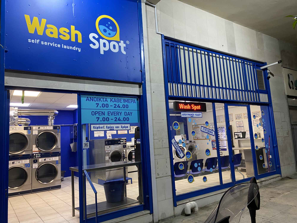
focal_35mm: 26
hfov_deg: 67.3
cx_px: 148
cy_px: 112
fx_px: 223
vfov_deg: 53.1
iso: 100
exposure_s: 1/50
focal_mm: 4.2
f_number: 1.8
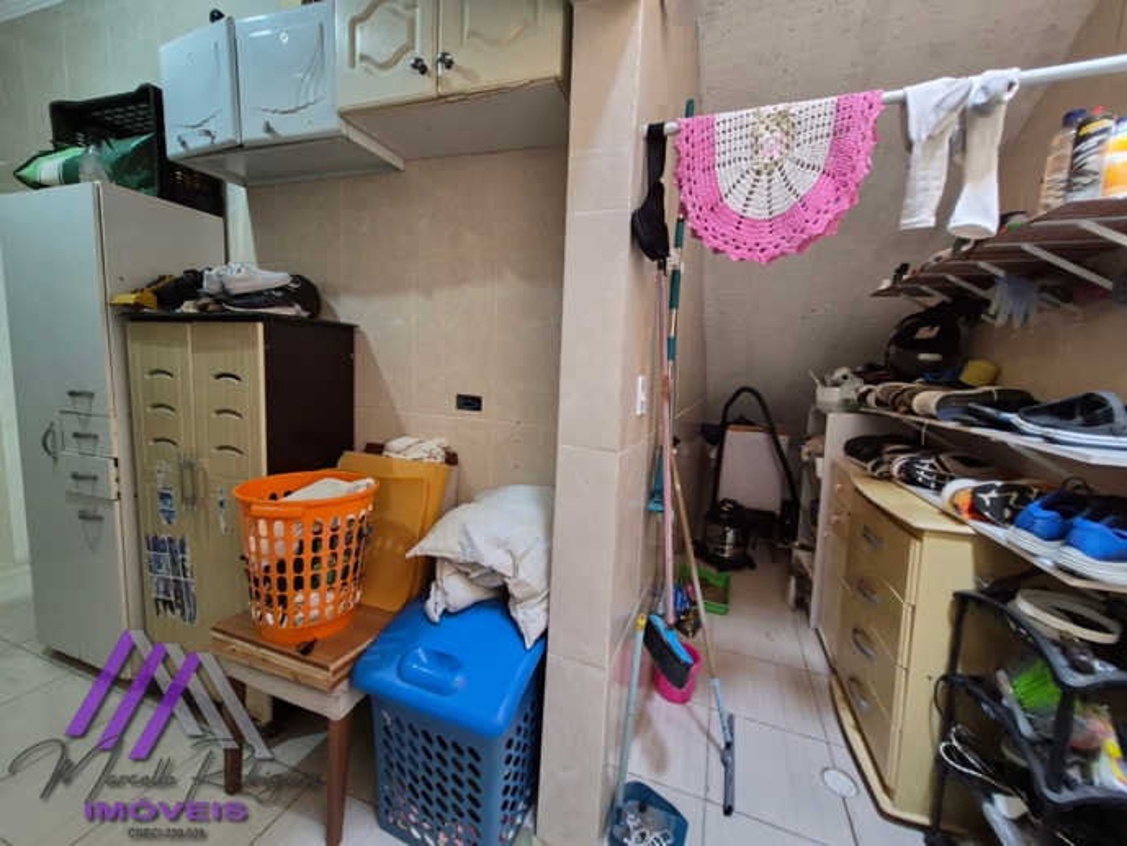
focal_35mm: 13
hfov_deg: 106.2
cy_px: 423
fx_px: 423
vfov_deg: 89.9
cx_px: 564
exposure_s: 1/60
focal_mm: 1.74
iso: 500
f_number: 2.2
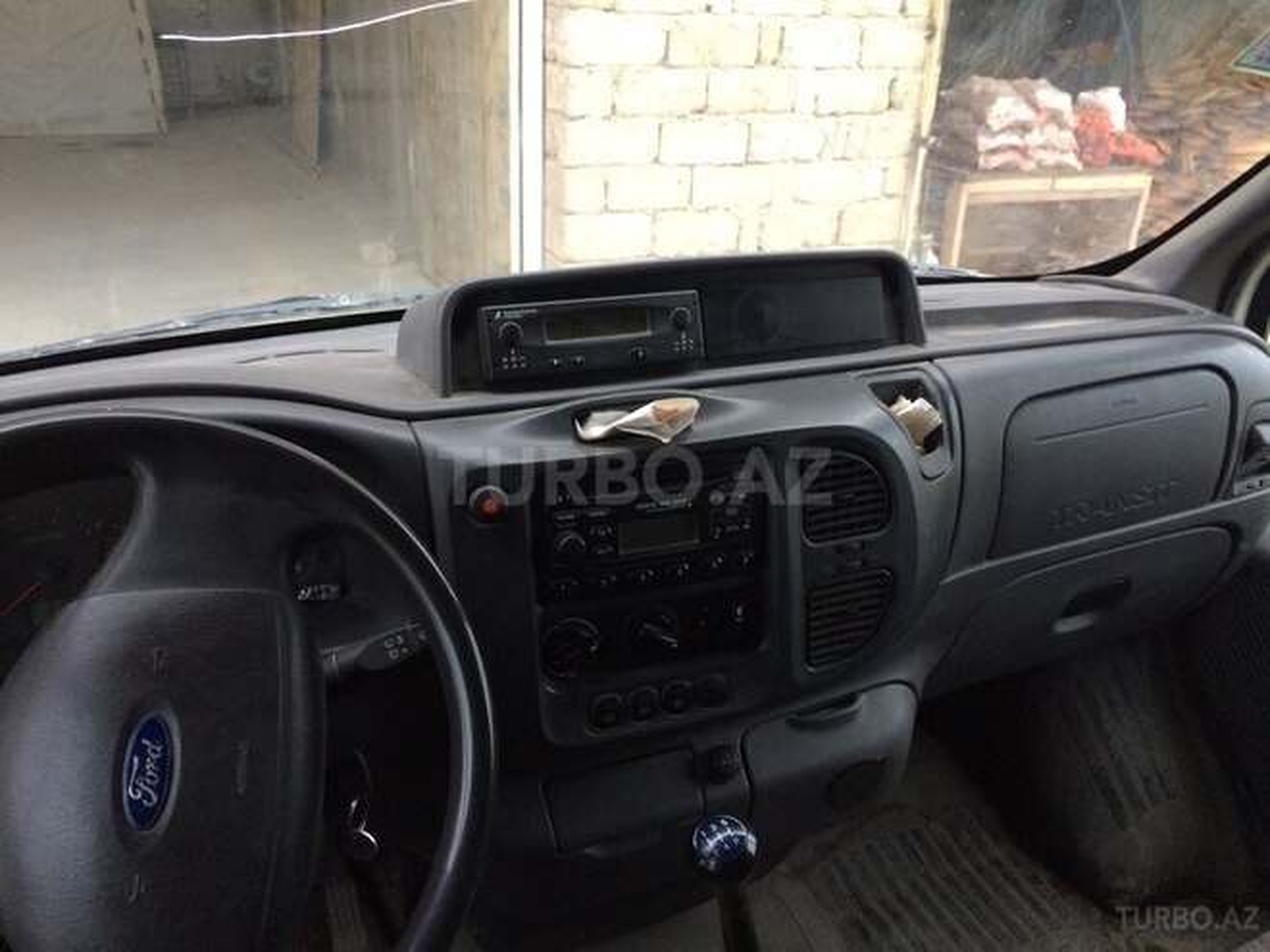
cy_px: 476
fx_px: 1064
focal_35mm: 29
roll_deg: -2.2
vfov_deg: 48.2
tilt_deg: -24.2
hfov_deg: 61.7
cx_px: 635
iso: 250
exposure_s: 1/33
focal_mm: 4.15
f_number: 2.2
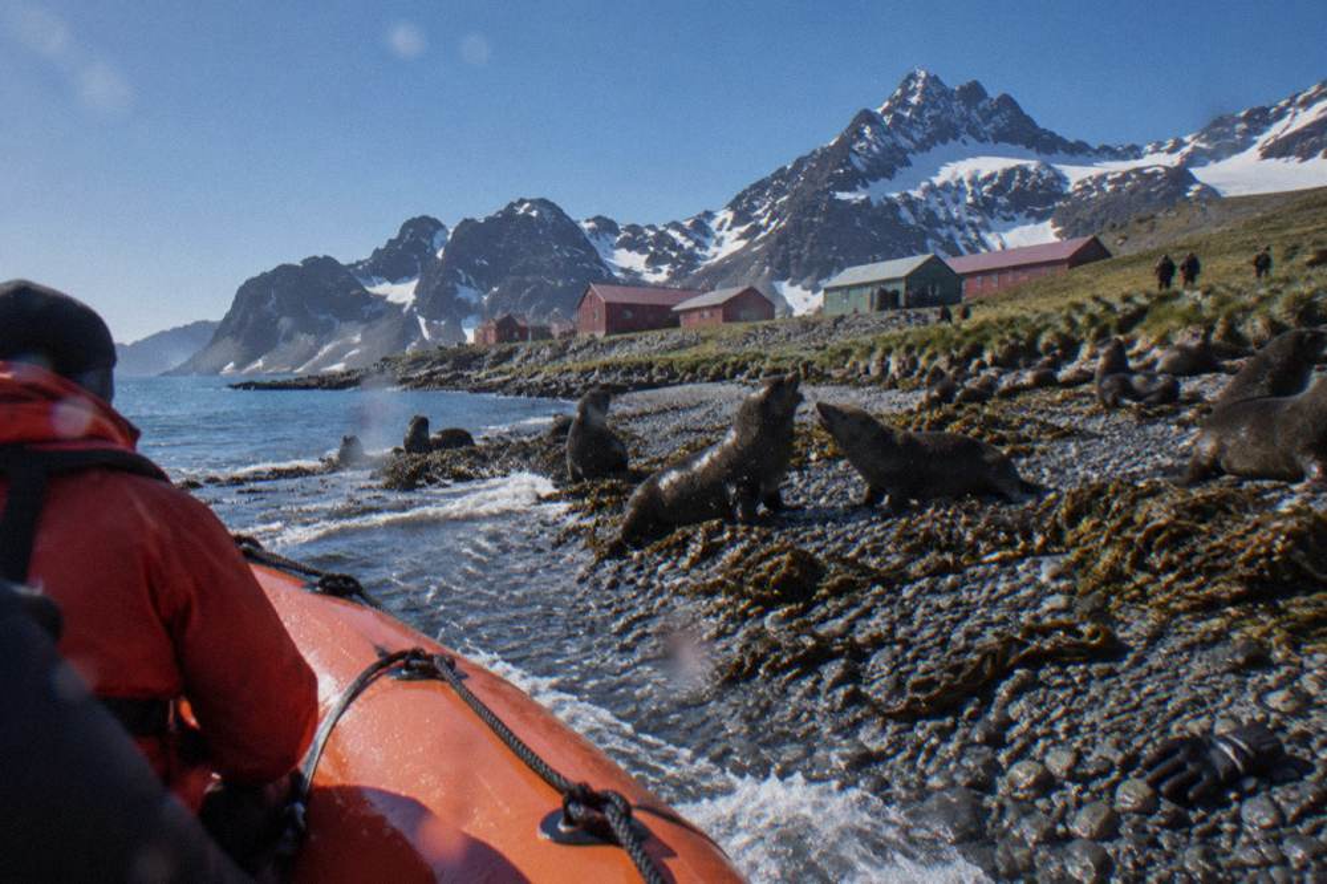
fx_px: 1474
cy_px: 442
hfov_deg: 48.5
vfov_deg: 33.4
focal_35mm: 40
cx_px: 664
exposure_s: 1/1000
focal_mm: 40
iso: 400
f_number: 5.6
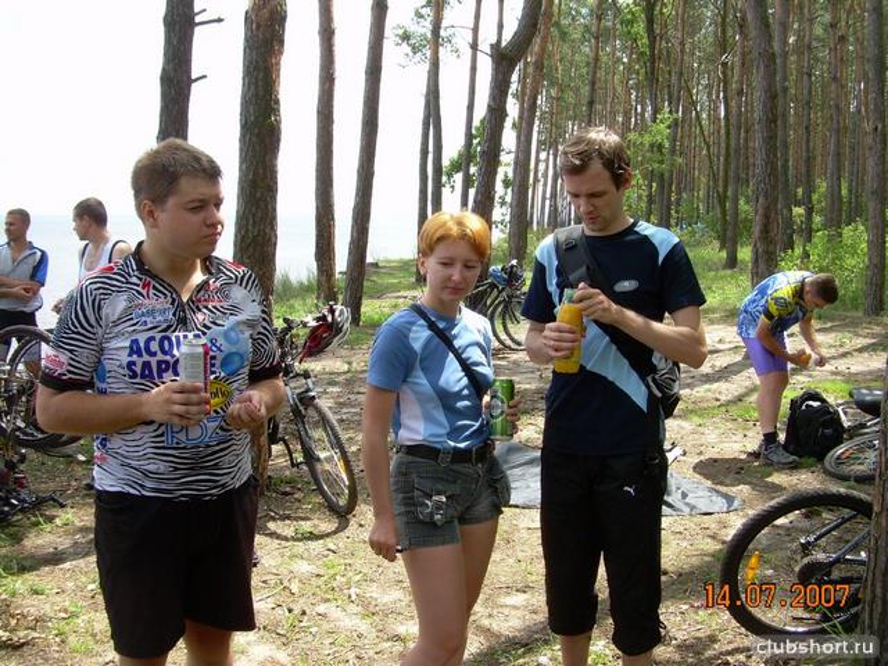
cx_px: 444
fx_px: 975
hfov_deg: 49.0
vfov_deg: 37.7
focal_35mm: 38
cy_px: 333
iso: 50
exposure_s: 1/125
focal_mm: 6.3
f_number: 4.6
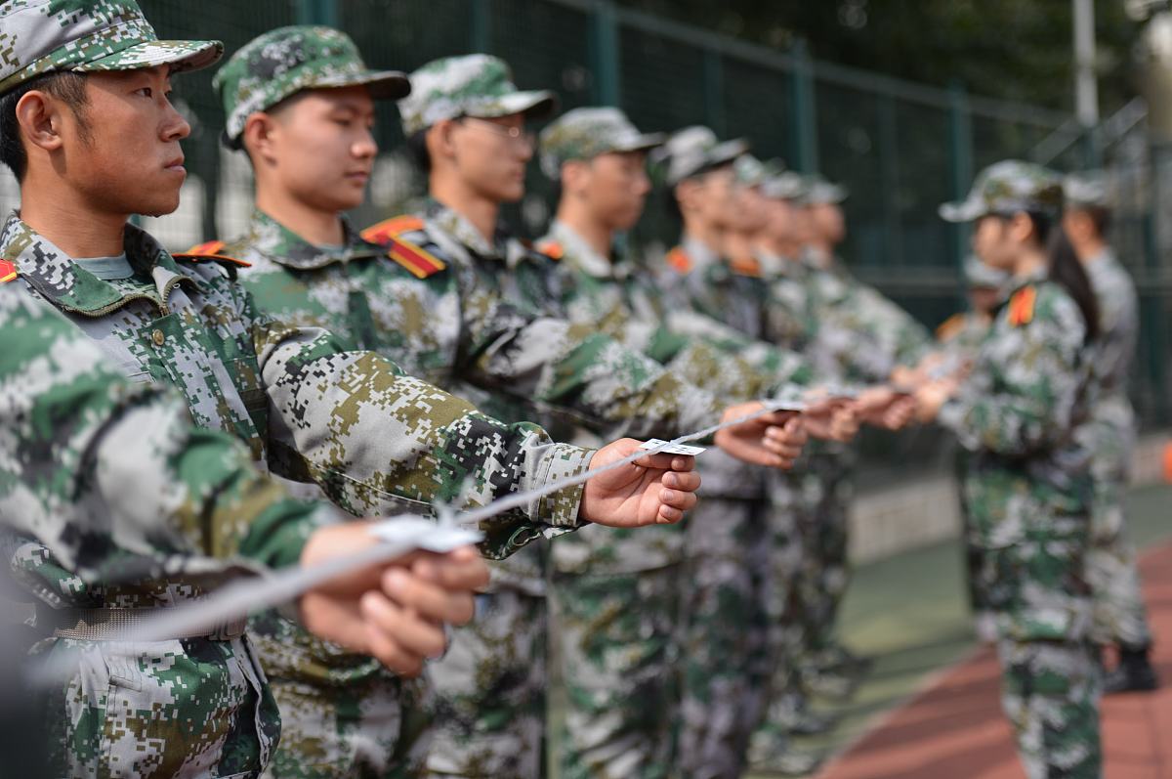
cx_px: 586
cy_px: 390
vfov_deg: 18.1
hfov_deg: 27.0
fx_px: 2439
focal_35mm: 75
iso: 220
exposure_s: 1/3200
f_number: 2.8
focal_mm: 75
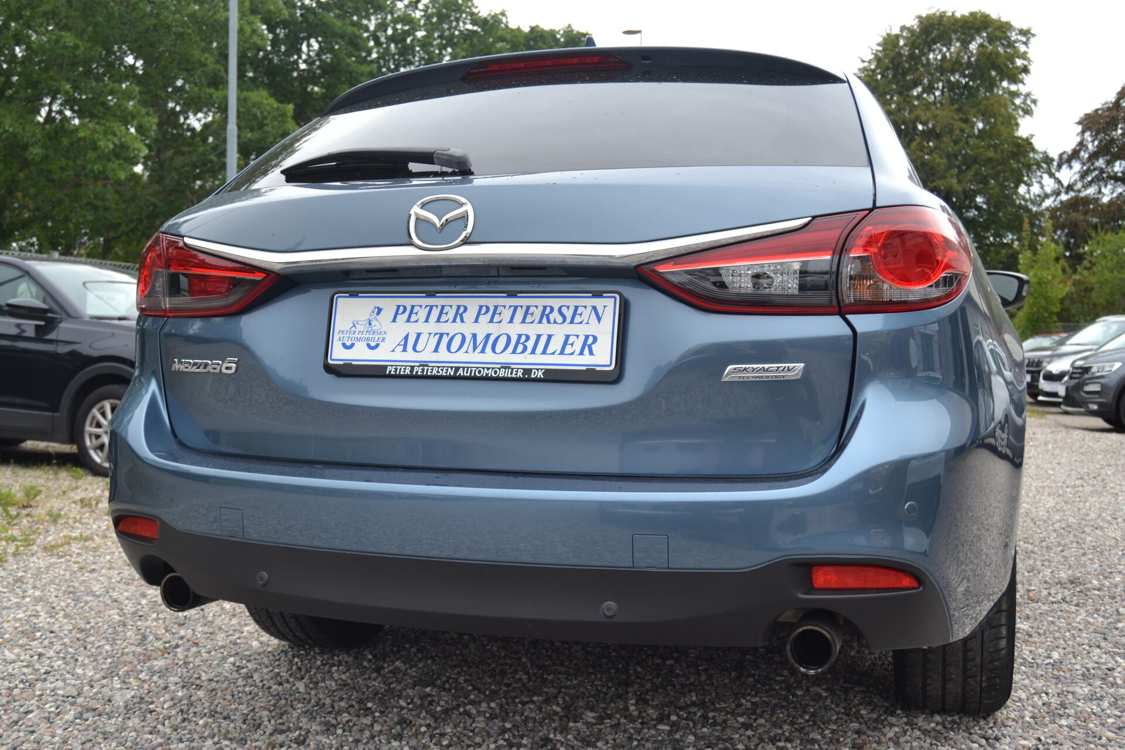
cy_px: 375
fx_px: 1078
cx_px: 562
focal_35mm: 34
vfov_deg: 38.4
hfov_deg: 55.1
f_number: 5.6
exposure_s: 1/125
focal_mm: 23
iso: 100
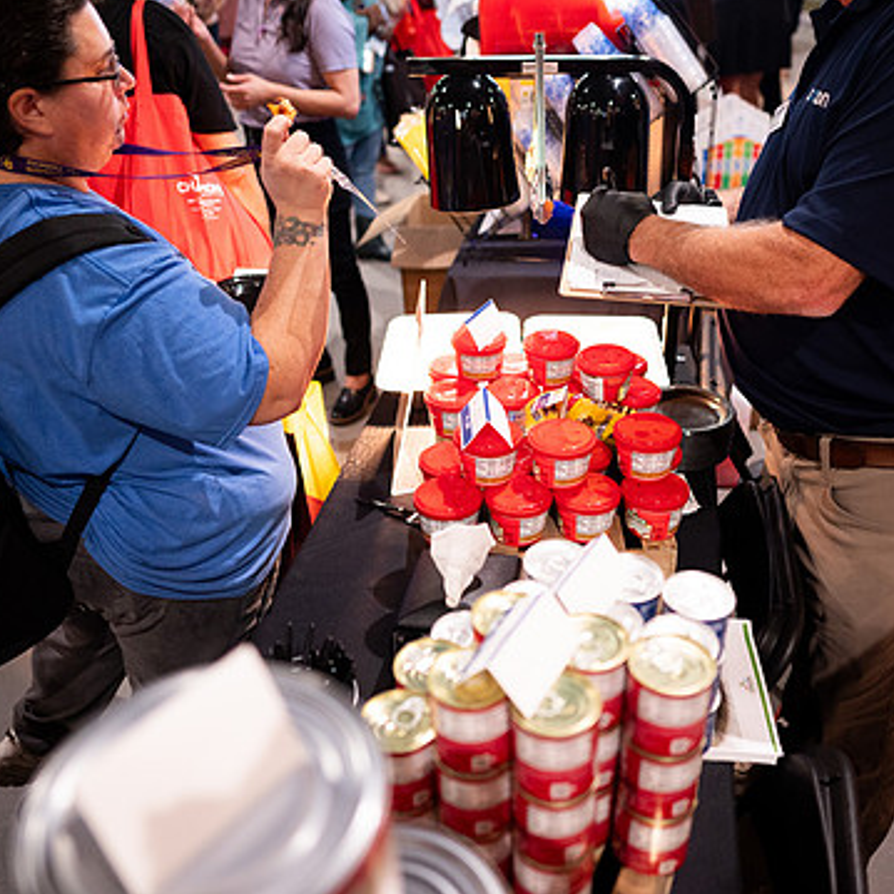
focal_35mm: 33
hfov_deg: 49.5
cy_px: 422
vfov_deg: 49.7
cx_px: 525
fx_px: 964
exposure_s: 1/200
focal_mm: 24
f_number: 1.8
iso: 1250
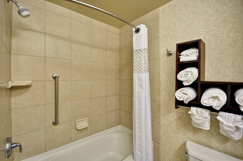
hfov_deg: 100.5
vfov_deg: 77.2
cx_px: 122
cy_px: 80
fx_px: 101
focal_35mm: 15
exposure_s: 1/6
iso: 200
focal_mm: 10
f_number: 7.1
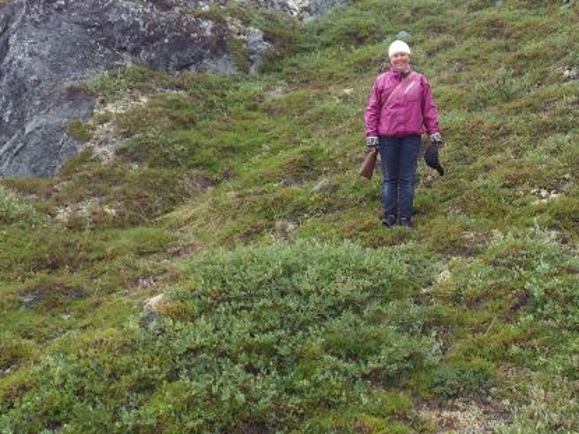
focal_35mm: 54
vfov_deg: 26.9
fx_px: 903
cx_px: 409
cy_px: 145
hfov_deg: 35.0
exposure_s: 1/80
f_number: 3.5
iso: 125
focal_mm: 5
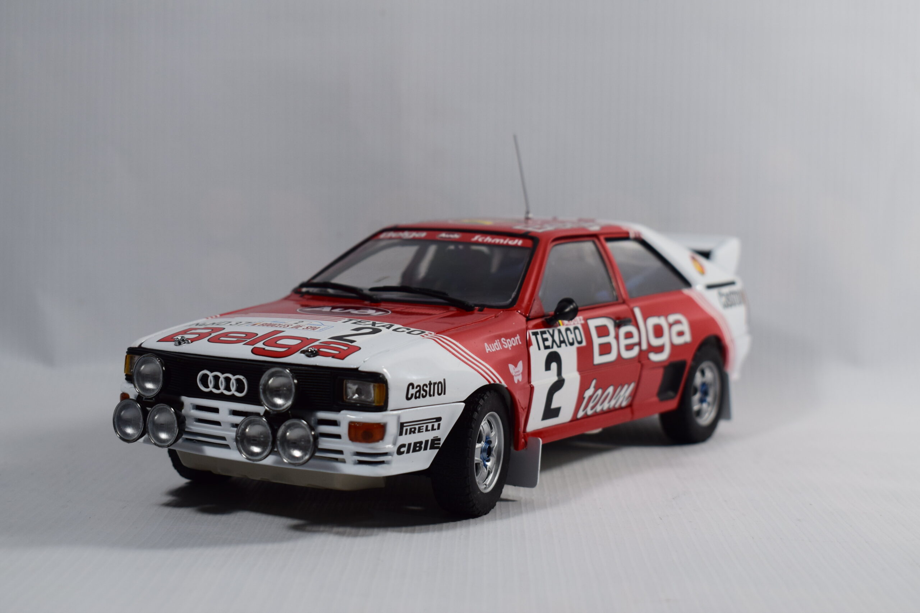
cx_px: 460
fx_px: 1533
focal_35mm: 60
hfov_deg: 33.4
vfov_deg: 22.6
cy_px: 306
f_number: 8
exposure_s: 1/60
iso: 400
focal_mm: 40
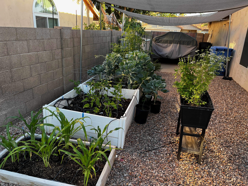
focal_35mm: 26
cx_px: 124
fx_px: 186
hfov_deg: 67.3
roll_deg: -2.5
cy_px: 93
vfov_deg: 53.1
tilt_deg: -20.3
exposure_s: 1/124
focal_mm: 5.1
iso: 40
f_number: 1.6
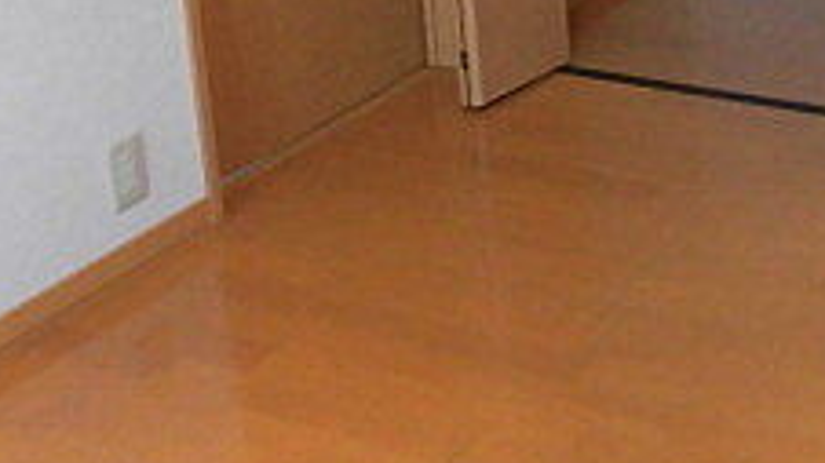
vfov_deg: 14.7
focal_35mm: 74
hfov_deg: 25.7
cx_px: 978
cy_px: -306
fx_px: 1618
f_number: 3.1
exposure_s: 1/50
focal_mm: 4.3
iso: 250
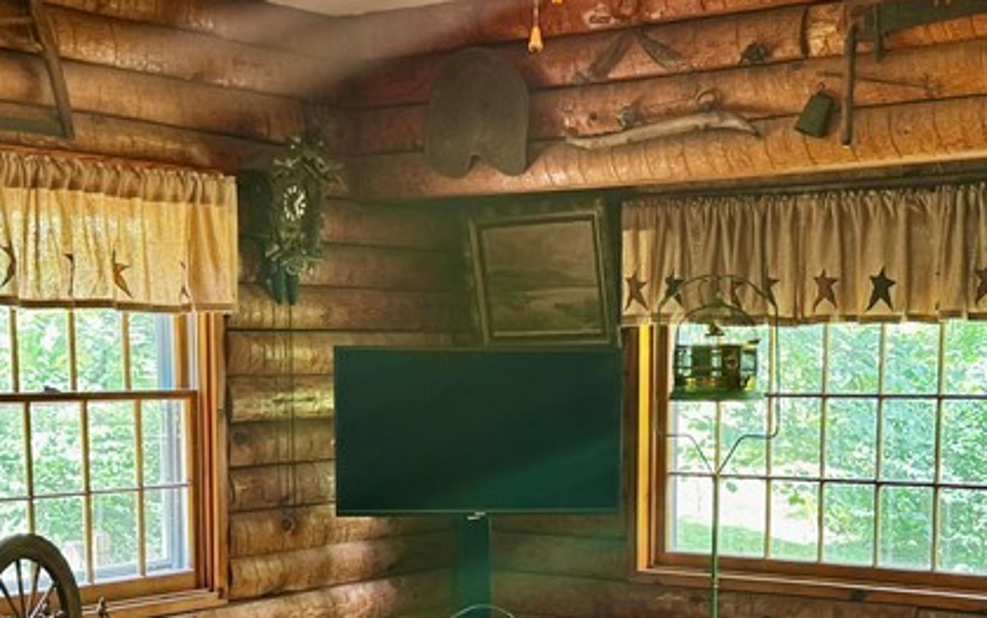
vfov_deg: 20.5
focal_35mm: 62
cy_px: 569
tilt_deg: -8.3
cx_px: 536
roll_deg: -0.1
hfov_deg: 32.9
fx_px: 1669
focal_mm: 6.76
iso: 125
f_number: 1.78
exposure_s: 1/60
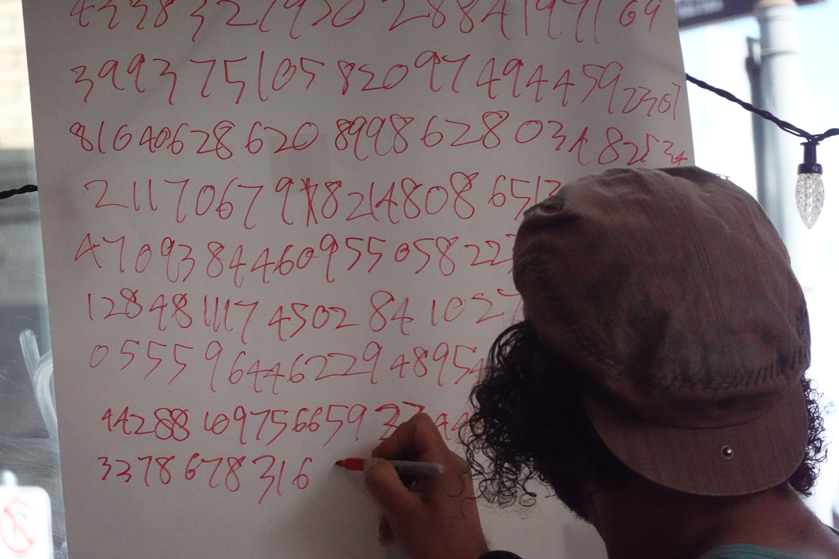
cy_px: 280
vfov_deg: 6.9
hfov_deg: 10.3
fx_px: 4661
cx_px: 420
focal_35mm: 200
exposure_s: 1/5000
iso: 5000
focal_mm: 72
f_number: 4.5
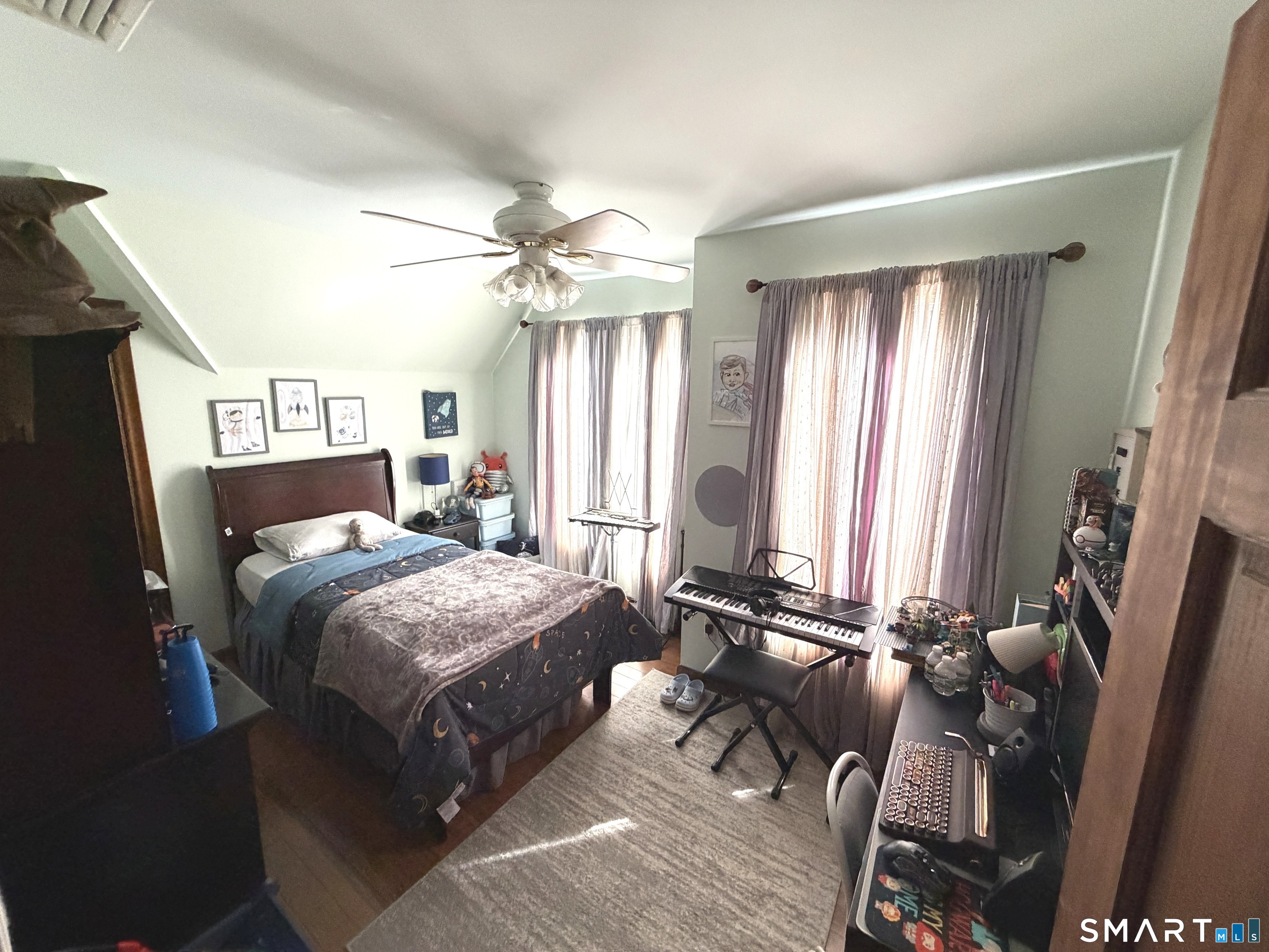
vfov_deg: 85.7
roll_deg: -0.9
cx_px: 634
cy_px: 476
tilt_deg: -10.7
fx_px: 513
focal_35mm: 14
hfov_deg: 102.1
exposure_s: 1/60
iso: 400
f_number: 2.2
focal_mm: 2.22
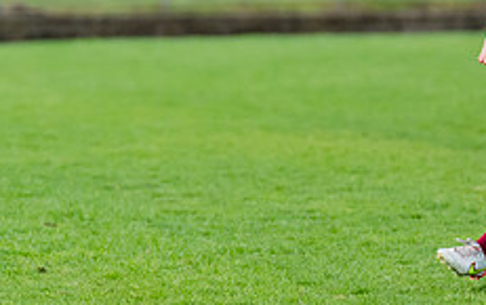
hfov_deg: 2.2
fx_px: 12850
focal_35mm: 969
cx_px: -100
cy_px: 36
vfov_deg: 1.4
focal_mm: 270
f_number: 5
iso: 800
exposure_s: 1/1600
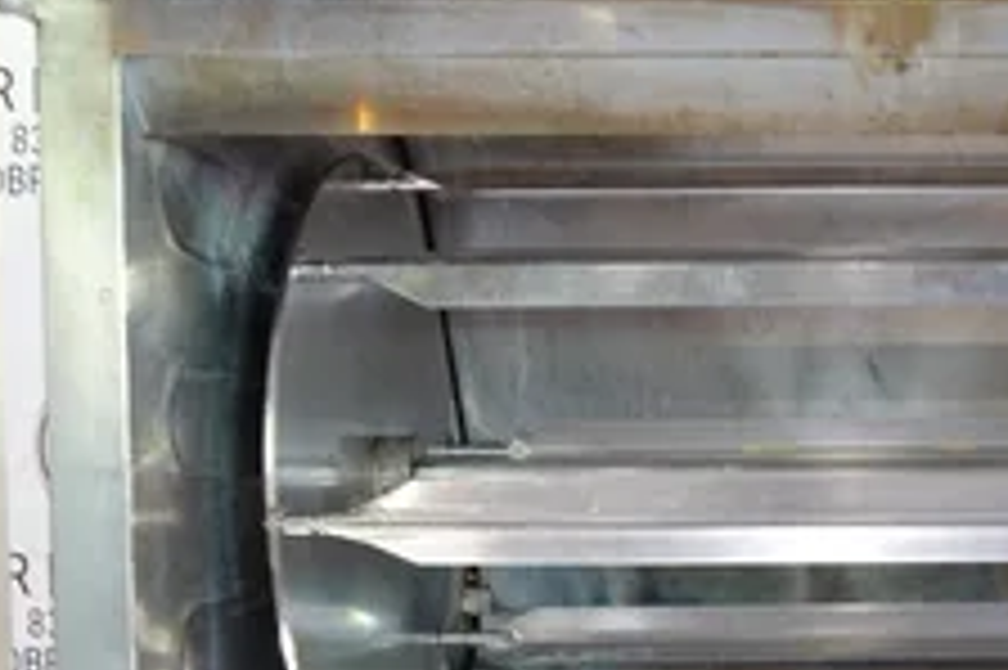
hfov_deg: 32.6
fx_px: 1651
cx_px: 868
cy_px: 551
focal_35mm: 59
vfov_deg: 22.6
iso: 125
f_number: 3.5
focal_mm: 12.25
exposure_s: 1/4
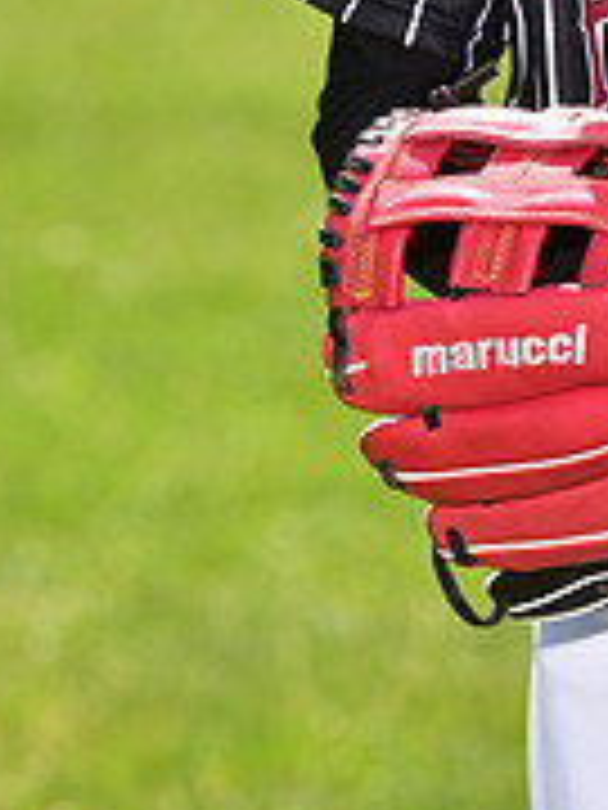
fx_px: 10187
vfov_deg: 4.5
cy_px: -338
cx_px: 808
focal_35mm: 435
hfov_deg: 3.4
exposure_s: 1/250
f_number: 5.6
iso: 100
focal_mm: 140
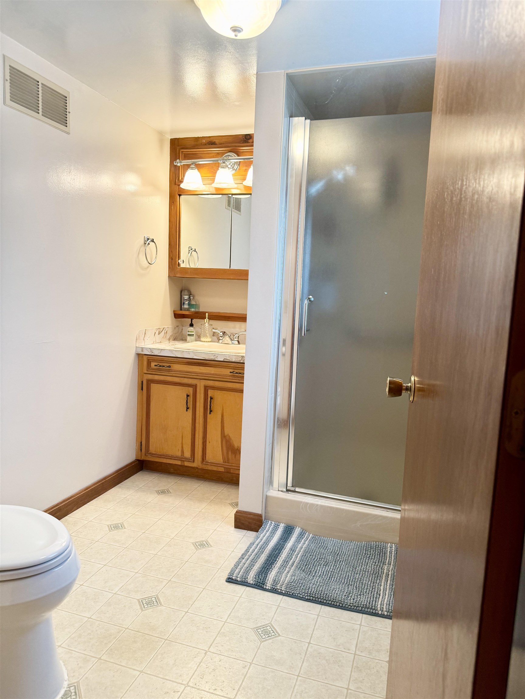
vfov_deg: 71.6
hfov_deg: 56.8
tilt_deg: -6.8
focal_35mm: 24
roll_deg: -1.9
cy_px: 350
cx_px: 262
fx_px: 485
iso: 125
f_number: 1.78
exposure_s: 1/60
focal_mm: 6.76
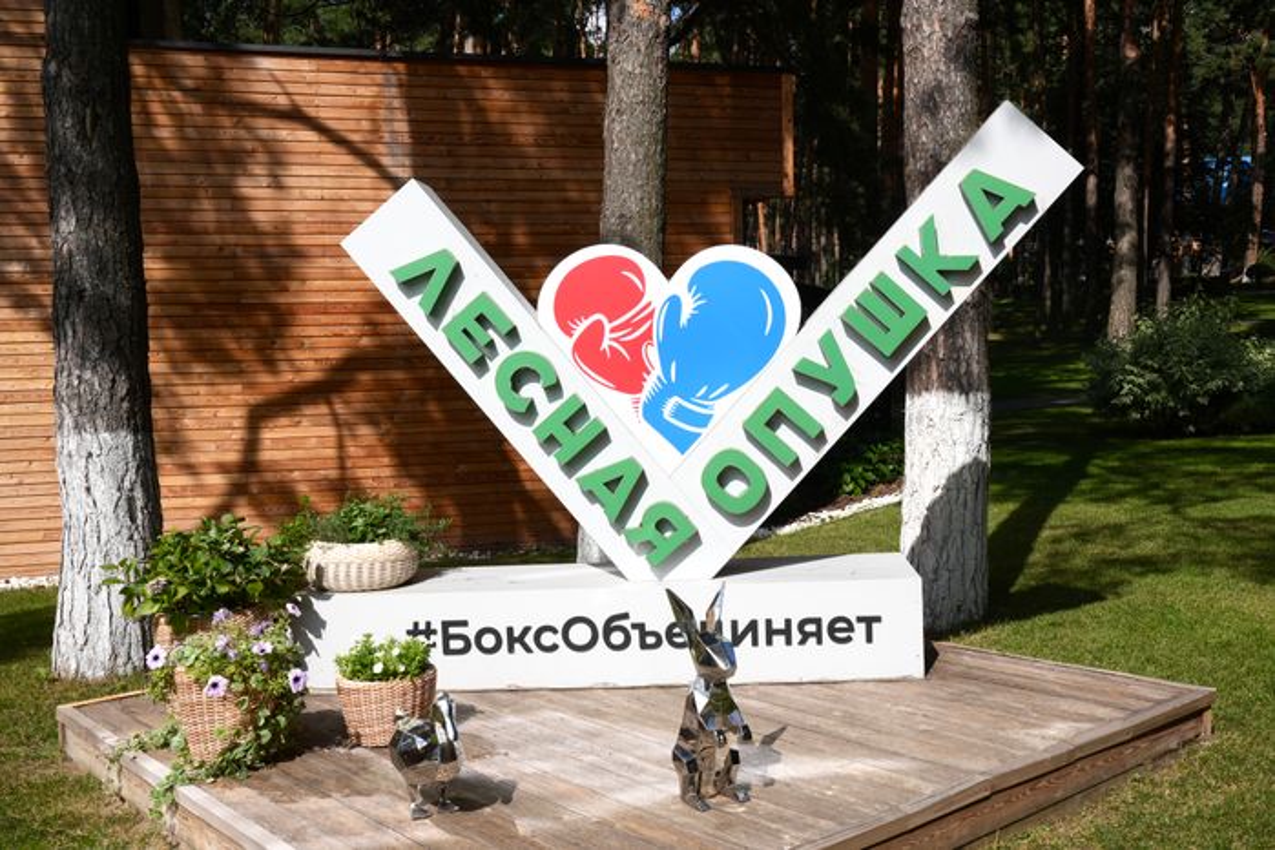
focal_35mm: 36
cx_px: 638
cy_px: 425
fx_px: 1275
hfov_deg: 53.1
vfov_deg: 36.9
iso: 125
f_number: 16
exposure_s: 1/125
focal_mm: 36
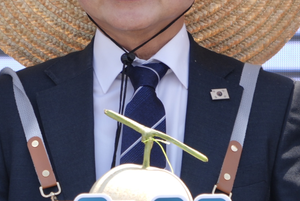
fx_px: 5122
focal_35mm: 614
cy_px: 84
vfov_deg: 2.2
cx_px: 153
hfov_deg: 3.4
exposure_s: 1/250
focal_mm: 166
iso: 125
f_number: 6.3
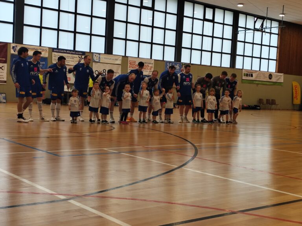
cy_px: 113
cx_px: 151
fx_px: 427
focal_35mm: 49
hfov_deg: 38.9
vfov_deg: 29.7
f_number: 1.65
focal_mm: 6.14
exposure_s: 1/100
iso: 100
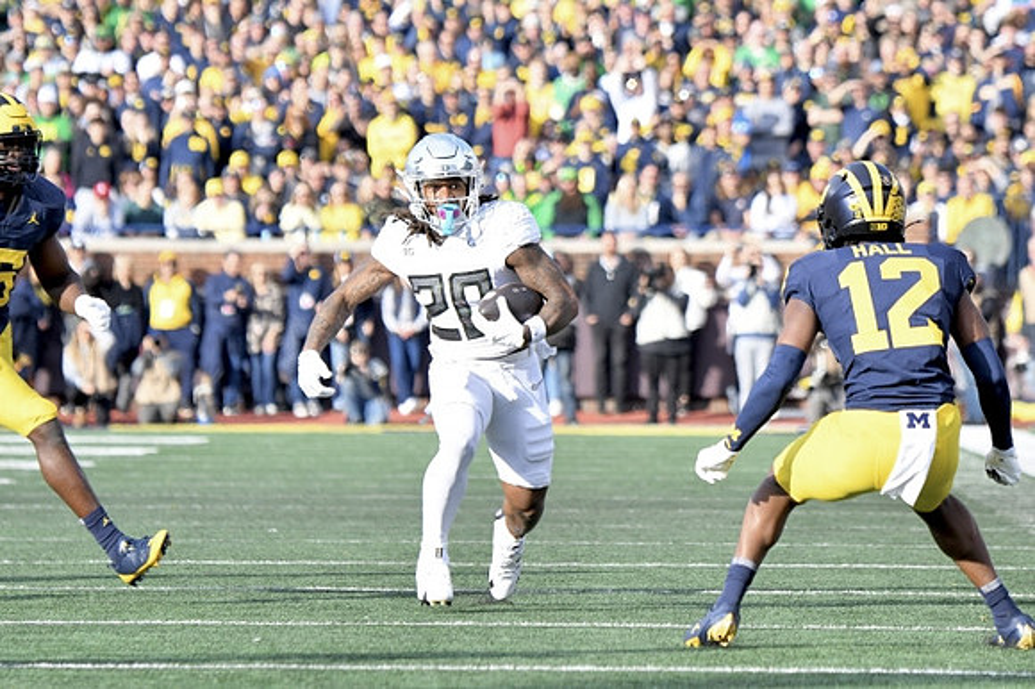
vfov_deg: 3.7
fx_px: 10775
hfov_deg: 5.5
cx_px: 518
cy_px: 344
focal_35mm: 375
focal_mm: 250
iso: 800
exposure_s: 1/1250
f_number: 5.6
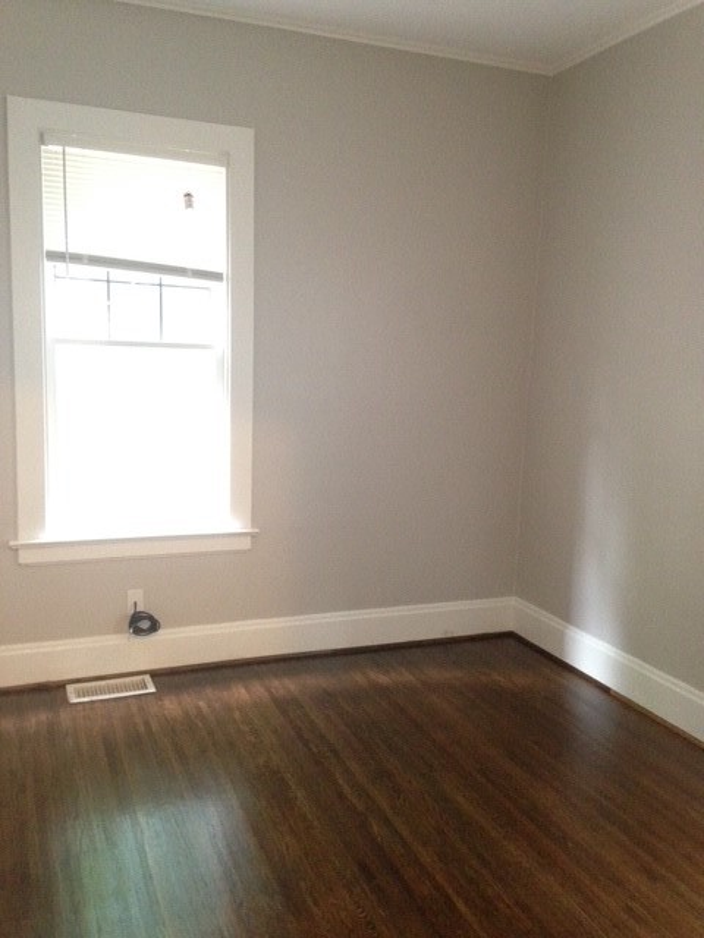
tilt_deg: -7.7
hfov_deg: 42.9
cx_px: 352
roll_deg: -2.0
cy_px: 469
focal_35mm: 33
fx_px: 895
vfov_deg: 55.4
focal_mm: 4.12
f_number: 2.4
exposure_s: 1/15
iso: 500
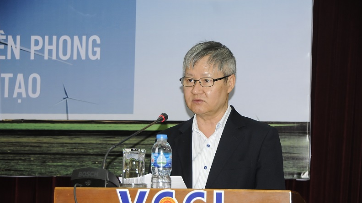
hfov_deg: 19.3
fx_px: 1065
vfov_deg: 10.9
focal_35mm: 111
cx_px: 180
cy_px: 121
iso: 800
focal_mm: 70
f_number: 5.3
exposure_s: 1/60
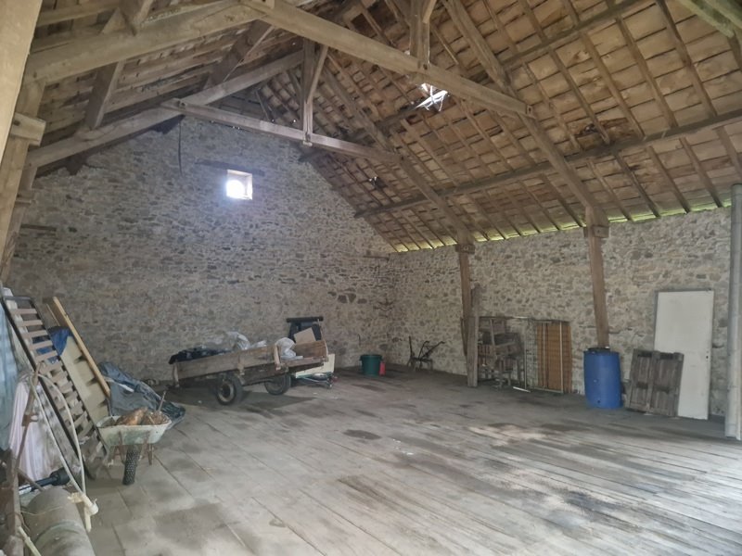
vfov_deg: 58.9
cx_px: 371
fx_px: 493
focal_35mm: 23
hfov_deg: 73.9
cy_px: 278
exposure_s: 1/13
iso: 1250
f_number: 1.8
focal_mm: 5.4
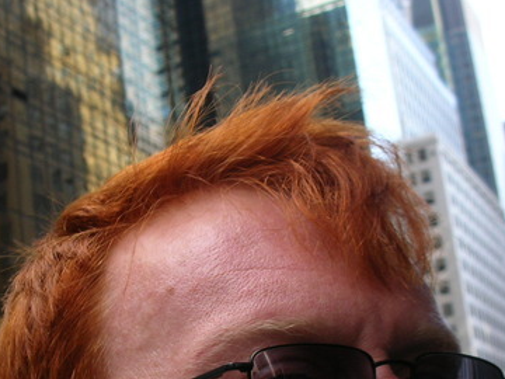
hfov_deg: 28.5
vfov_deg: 21.3
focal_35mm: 68
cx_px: 202
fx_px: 992
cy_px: 310
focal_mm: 5.8
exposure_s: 1/104
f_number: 3
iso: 50
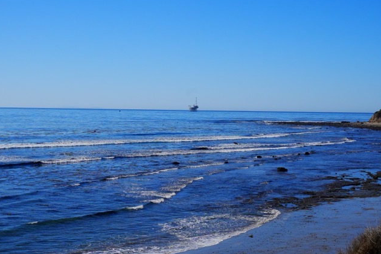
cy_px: 109
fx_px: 752
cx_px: 200
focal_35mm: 71
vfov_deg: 19.2
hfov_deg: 28.4
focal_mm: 35
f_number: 11
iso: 100
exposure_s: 1/500
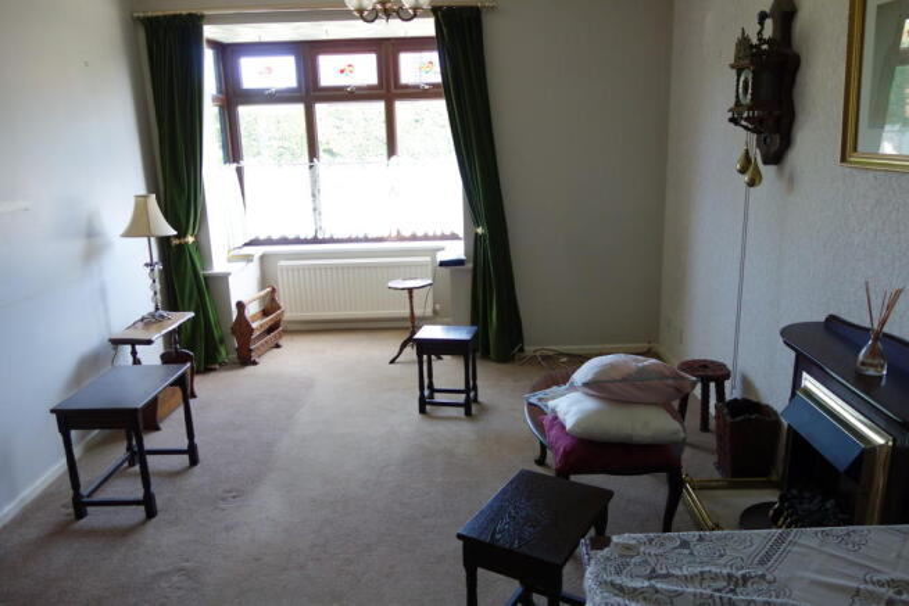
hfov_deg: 65.5
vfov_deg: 46.4
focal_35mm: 28
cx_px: 454
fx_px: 707
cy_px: 303
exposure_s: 1/60
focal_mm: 10.4
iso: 125
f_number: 1.8
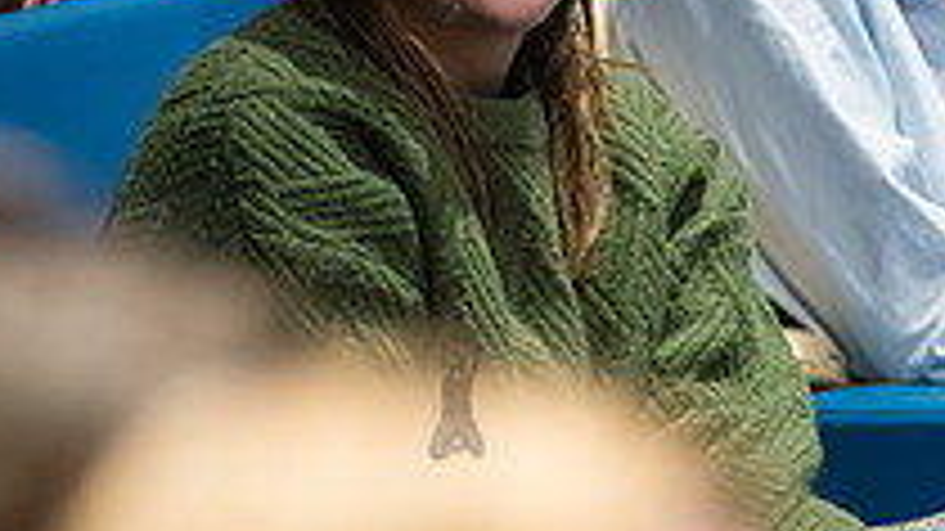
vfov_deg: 2.3
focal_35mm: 535
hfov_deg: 4.0
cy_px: -56
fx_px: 13402
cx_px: 454
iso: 6400
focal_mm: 185
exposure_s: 1/250
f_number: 3.2
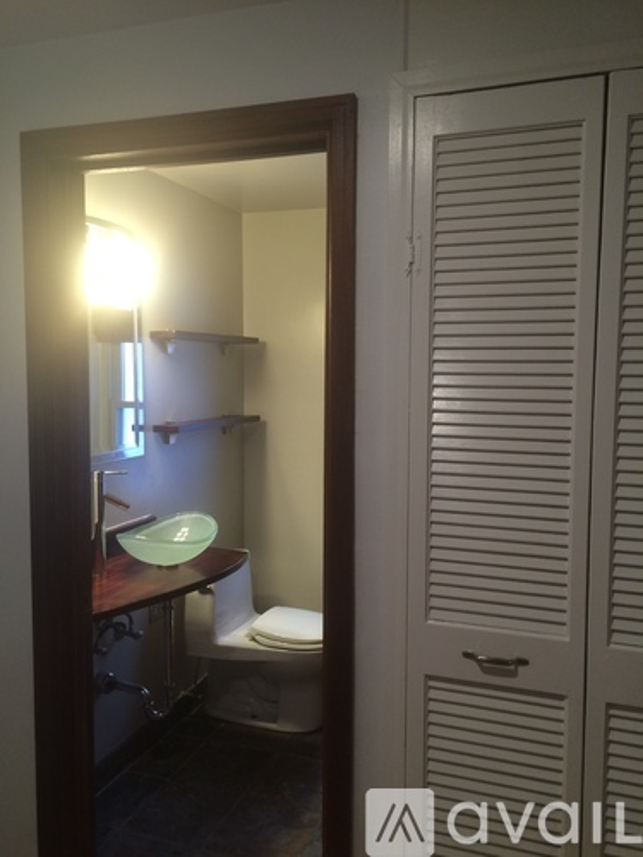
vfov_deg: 61.7
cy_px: 428
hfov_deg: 48.2
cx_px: 322
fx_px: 718
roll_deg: +0.2
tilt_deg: -5.5
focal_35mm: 29
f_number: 2.2
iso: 80
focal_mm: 4.15
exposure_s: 1/30
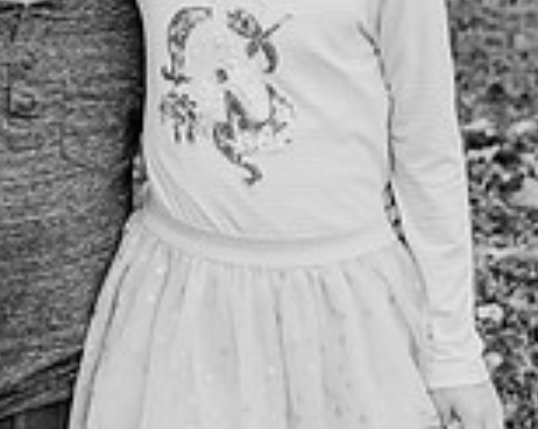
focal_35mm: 113
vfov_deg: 13.3
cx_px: 164
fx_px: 1798
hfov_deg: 17.0
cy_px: -85
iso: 800
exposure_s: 1/800
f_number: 4
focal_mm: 32
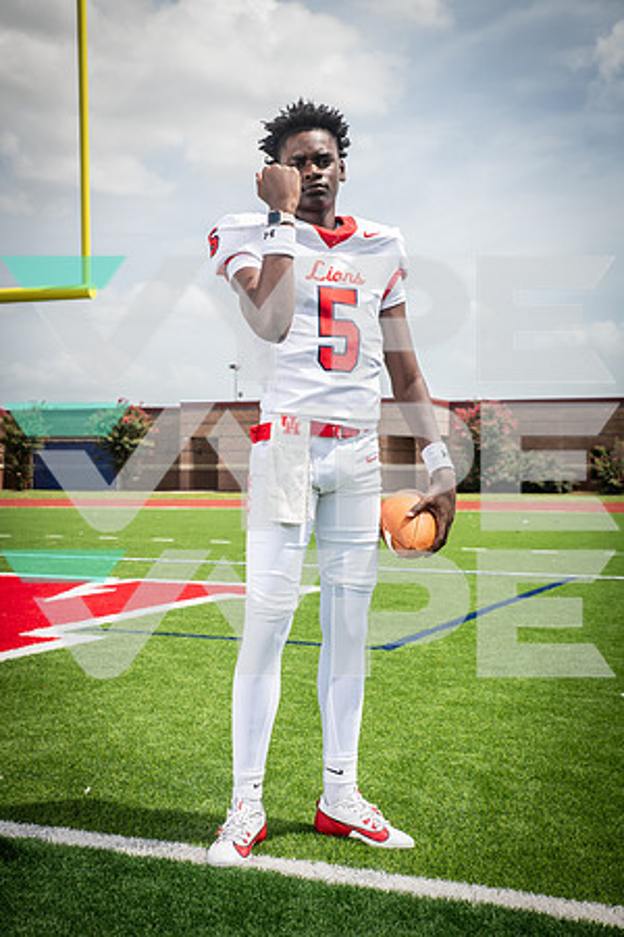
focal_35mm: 48
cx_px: 312
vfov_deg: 41.1
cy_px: 468
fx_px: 1248
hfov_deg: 28.1
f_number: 7.1
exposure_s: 1/500
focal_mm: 48
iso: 160
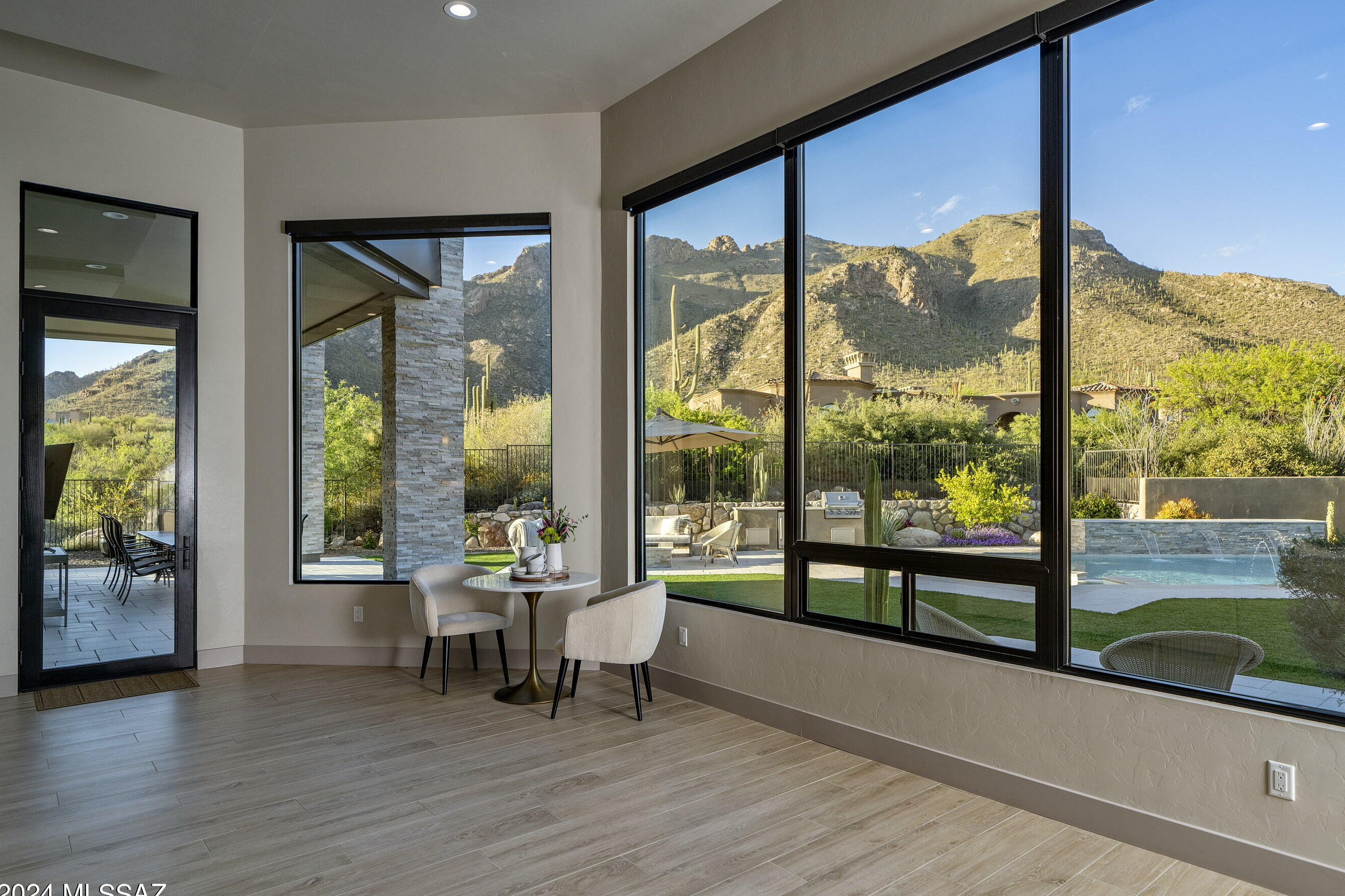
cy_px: 465
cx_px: 682
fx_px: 747
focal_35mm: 20
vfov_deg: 61.9
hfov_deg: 84.0
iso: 200
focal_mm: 19
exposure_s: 1/250
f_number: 5
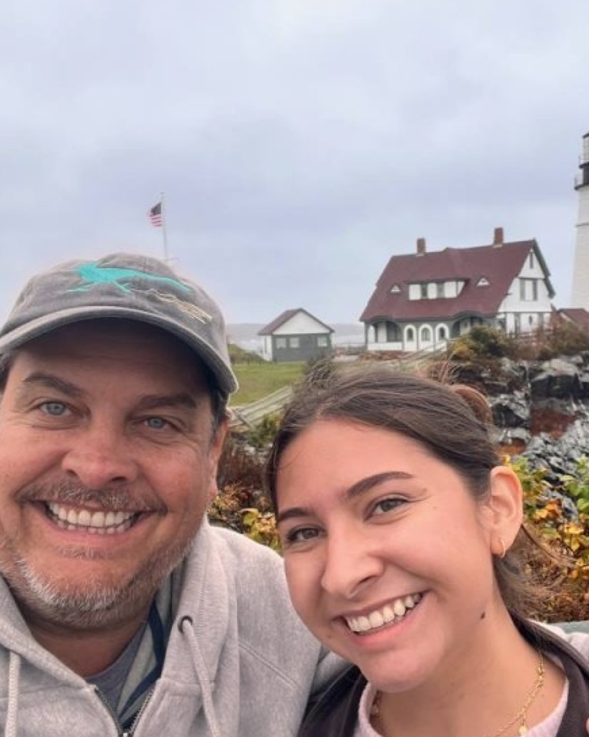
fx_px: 719
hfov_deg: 44.0
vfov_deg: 54.2
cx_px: 383
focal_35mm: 33
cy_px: 382
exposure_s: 1/121
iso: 32
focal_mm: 2.71
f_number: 2.2
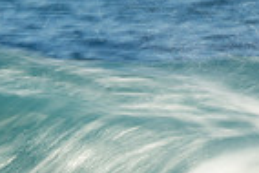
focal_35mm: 2454
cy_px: 234
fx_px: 17673
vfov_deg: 0.6
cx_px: -4
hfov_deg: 0.8
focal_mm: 400
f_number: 25
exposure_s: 1/20
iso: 100
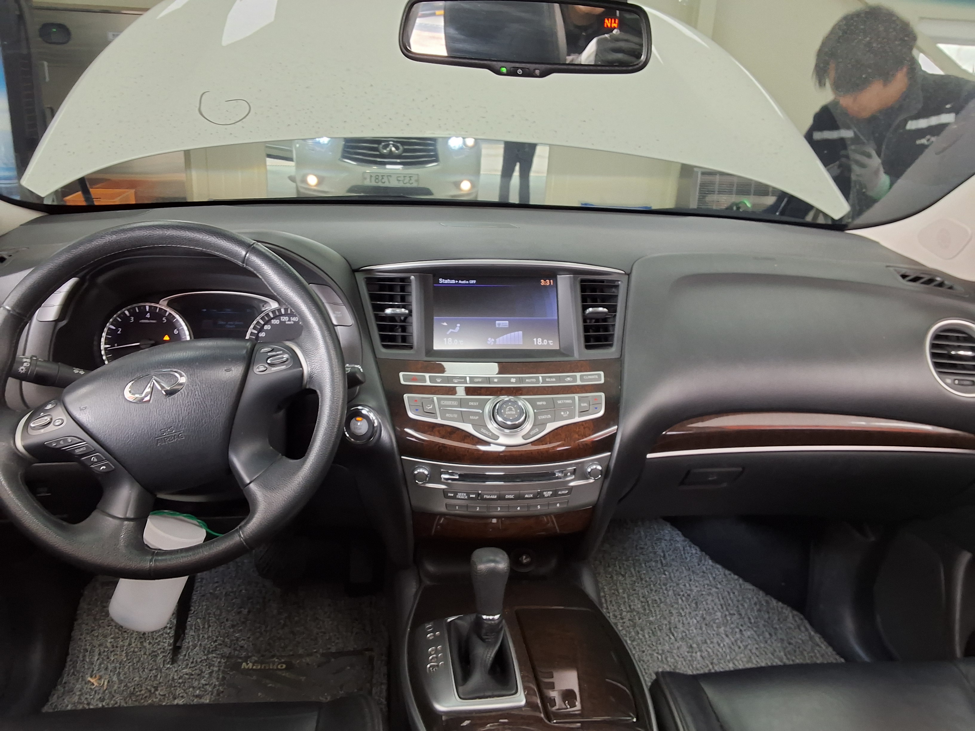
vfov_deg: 49.7
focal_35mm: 28
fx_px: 789
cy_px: 366
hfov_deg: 63.4
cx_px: 488
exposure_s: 1/40
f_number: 1.9
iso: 100
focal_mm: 2.91
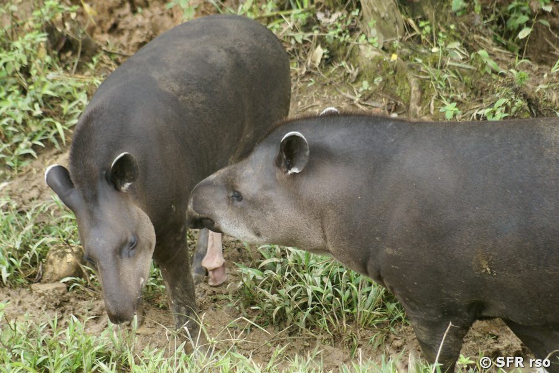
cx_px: 280
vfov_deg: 6.6
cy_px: 186
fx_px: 3263
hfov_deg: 9.8
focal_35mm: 210
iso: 400
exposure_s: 1/250
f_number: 5
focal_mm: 140
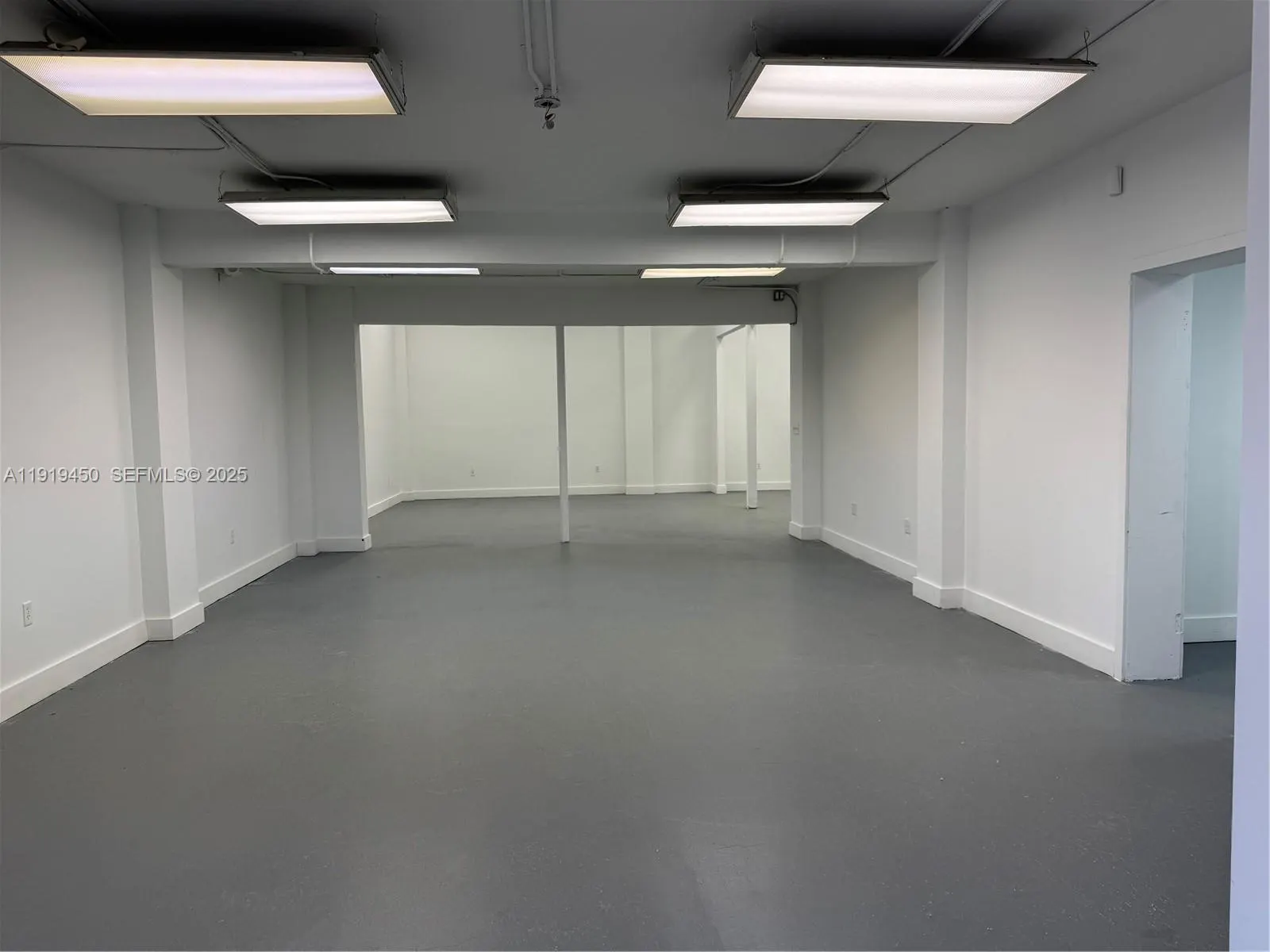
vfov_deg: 56.8
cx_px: 635
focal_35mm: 24
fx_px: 881
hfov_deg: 71.6
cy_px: 476
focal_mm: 6.76
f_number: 1.78
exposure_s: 1/166
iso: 100
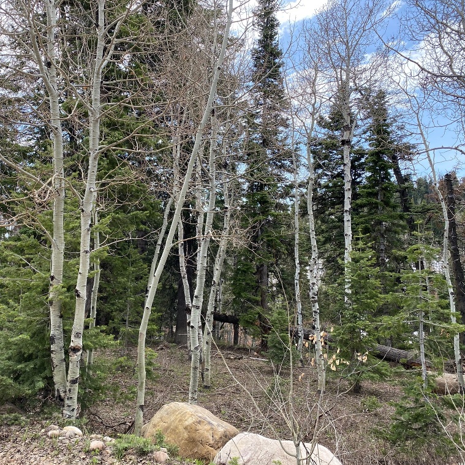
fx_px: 471
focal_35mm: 31
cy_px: 235
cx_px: 176
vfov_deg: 52.5
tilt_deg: +2.0
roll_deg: -0.5
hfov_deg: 52.0
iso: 32
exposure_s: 1/633
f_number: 1.8
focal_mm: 4.25
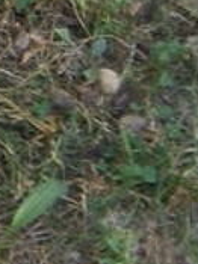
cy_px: -180
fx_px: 1512
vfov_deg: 9.6
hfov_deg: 6.7
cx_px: -425
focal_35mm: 198
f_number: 2.8
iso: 80
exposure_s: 1/80
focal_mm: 4.7
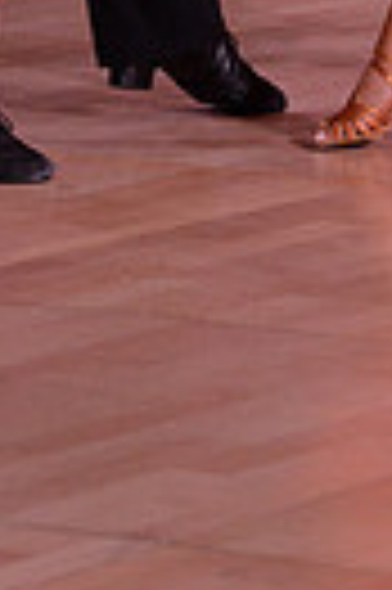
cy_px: -671
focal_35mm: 434
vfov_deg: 4.7
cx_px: 466
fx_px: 7107
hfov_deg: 3.2
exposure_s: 1/250
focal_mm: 98
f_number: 5.6
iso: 2000
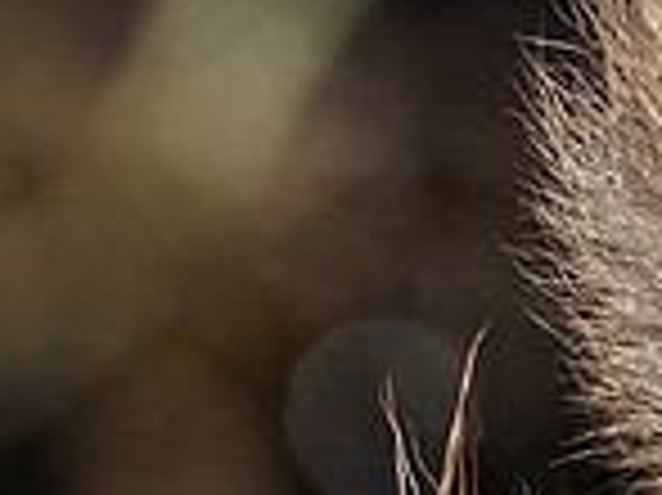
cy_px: 659
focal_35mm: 2369
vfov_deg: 0.6
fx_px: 45268
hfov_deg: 0.8
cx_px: 847
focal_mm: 300
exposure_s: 1/500
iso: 200
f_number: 4.5
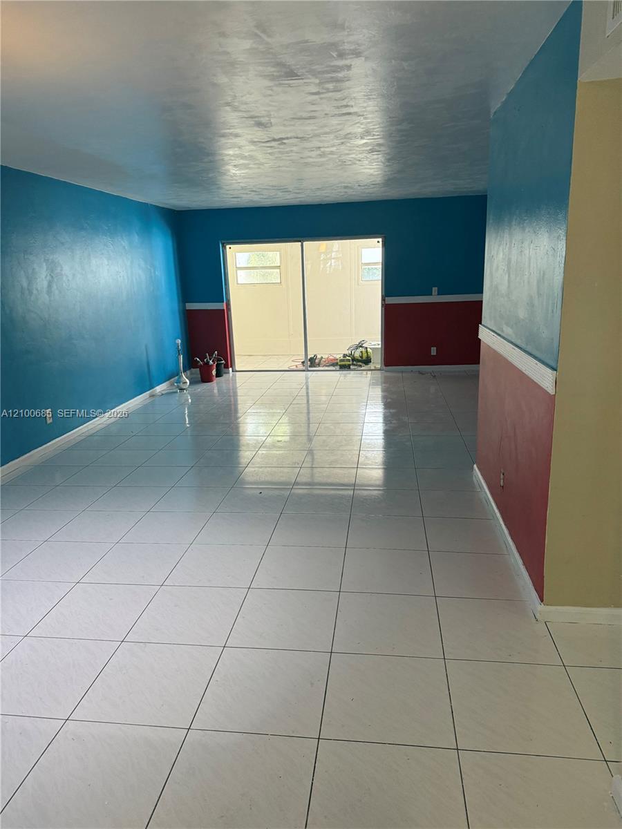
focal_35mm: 24
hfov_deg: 56.8
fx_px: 575
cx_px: 311
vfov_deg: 71.6
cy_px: 414
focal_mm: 6.76
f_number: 1.78
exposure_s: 1/120
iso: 250
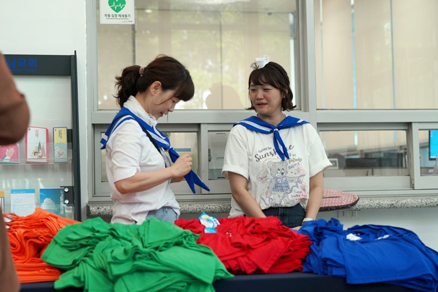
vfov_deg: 19.5
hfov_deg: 28.8
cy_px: 146
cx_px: 219
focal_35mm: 70
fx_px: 852
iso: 640
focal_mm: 70
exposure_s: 1/160
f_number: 4
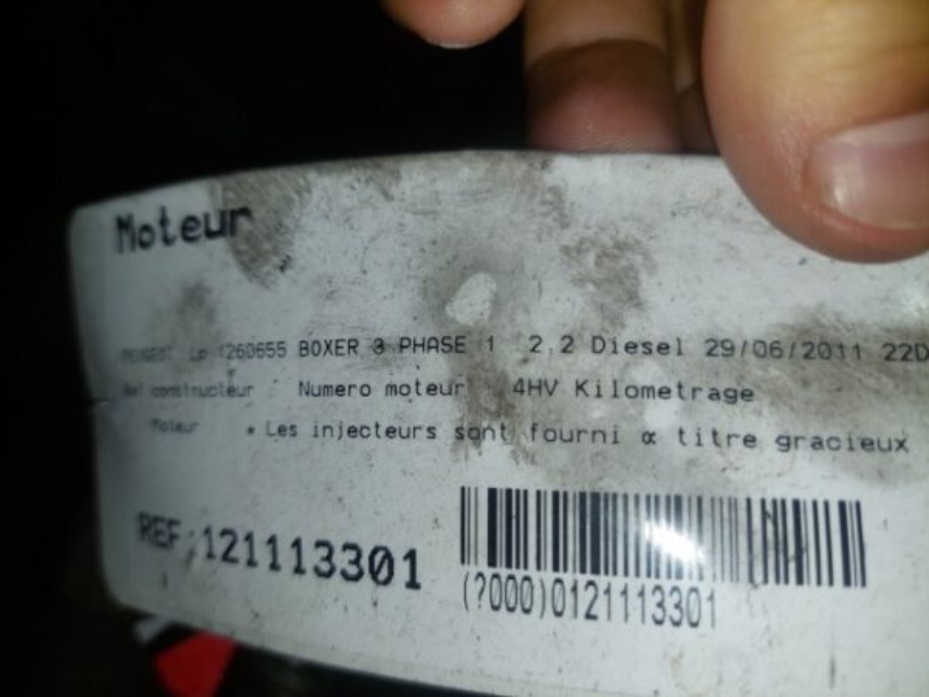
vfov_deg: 54.9
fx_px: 671
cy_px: 348
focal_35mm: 25
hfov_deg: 69.4
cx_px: 464
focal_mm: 5.23
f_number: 1.8
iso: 40
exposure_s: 1/1131
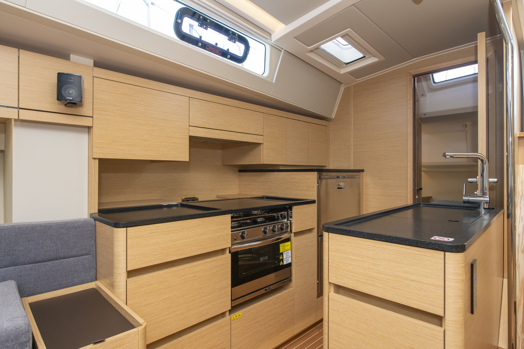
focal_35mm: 20
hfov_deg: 84.0
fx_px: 291
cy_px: 174
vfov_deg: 61.9
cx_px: 262
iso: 2000
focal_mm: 20
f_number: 5.6
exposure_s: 1/400
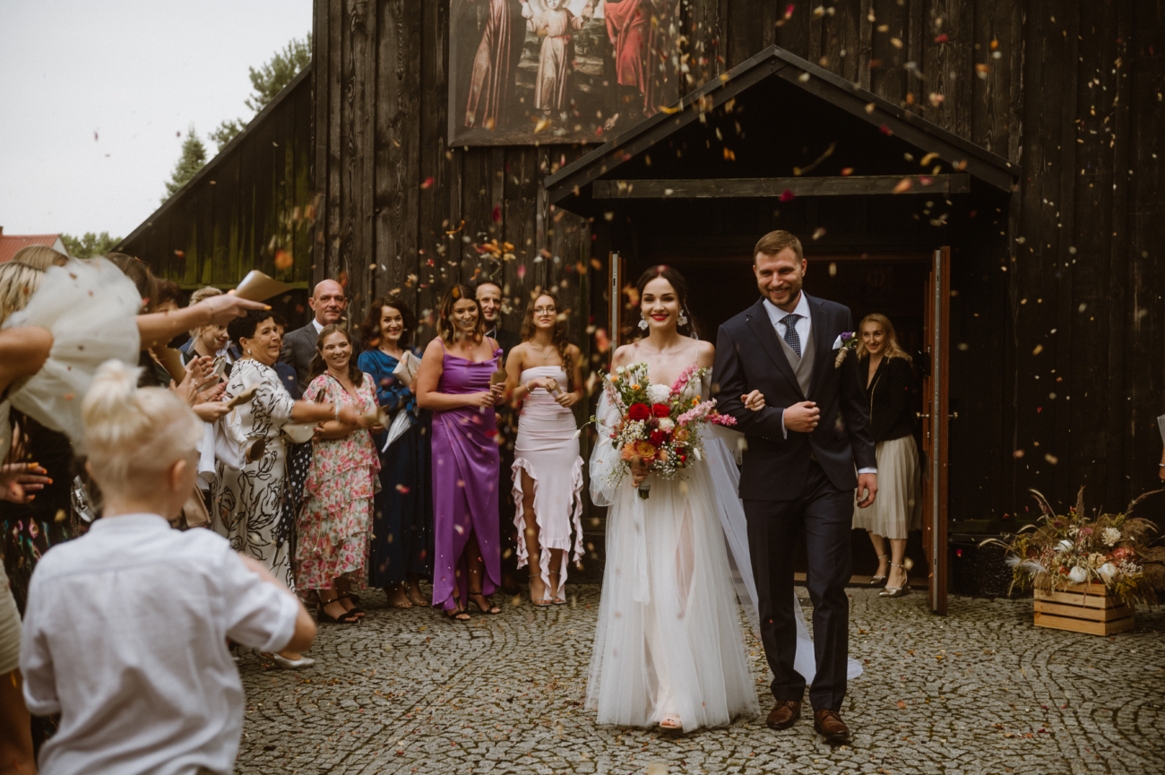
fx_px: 1552
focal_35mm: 48
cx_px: 582
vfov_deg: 28.0
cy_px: 388
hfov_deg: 41.1
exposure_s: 1/125
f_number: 3.5
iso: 100
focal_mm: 48
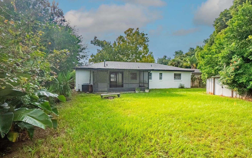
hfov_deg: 97.8
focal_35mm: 16
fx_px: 110
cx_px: 129
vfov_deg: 71.2
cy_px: 85
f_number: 14
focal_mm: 10
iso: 1600
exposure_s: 1/8000
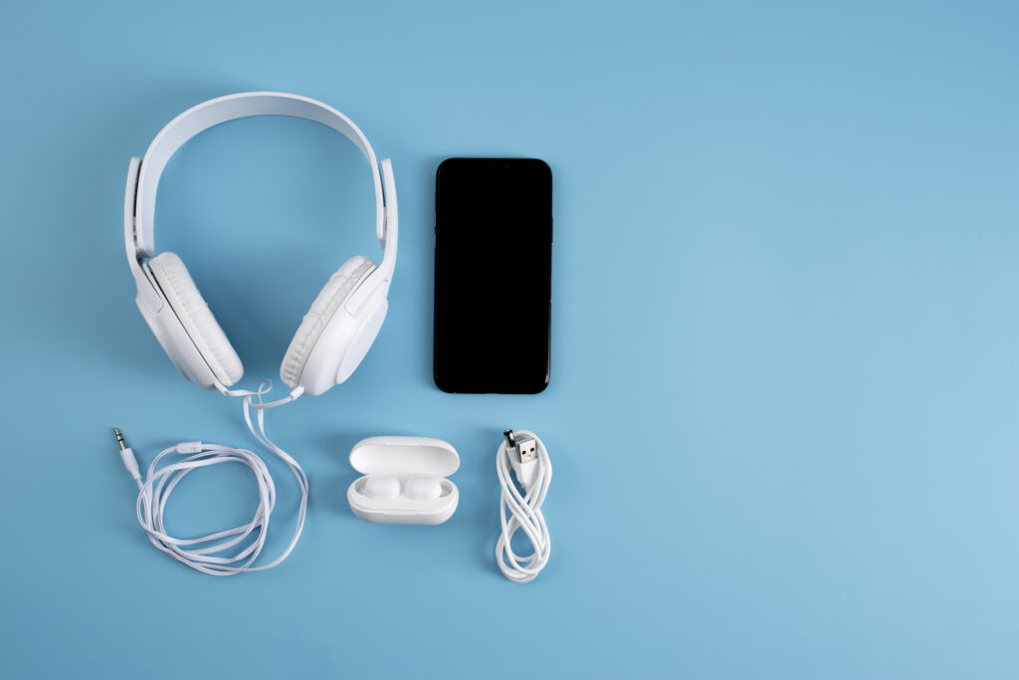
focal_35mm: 50
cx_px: 510
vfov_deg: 27.0
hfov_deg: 39.6
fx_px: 1415
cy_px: 340
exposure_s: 1/100
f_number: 4
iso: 100
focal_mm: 50
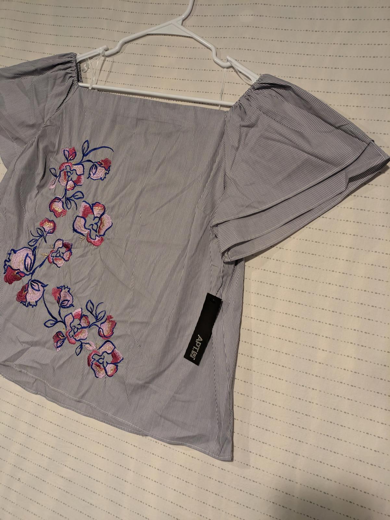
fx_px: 375
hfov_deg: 54.9
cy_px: 260
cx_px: 195
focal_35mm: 25
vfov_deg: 69.4
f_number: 1.89
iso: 363
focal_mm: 5.43
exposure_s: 1/120
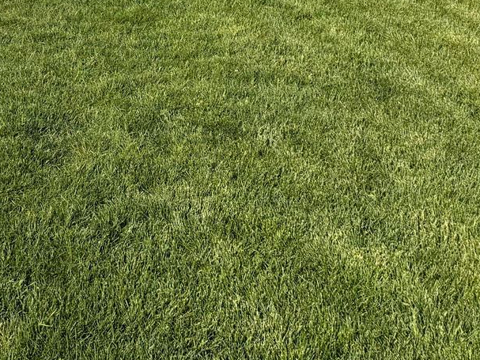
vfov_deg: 16.8
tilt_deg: -6.2
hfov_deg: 21.5
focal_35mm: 81
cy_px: -157
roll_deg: +1.6
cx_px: -168
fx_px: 1123
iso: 80
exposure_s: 1/4975
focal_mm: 6.76
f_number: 1.78
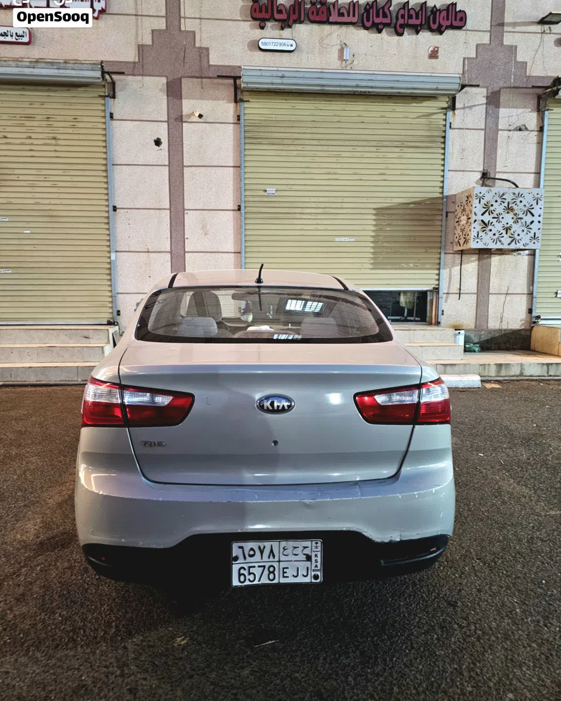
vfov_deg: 70.3
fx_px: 498
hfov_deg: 58.8
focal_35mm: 24
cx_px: 280
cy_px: 349
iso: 800
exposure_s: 1/24
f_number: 1.7
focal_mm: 6.3
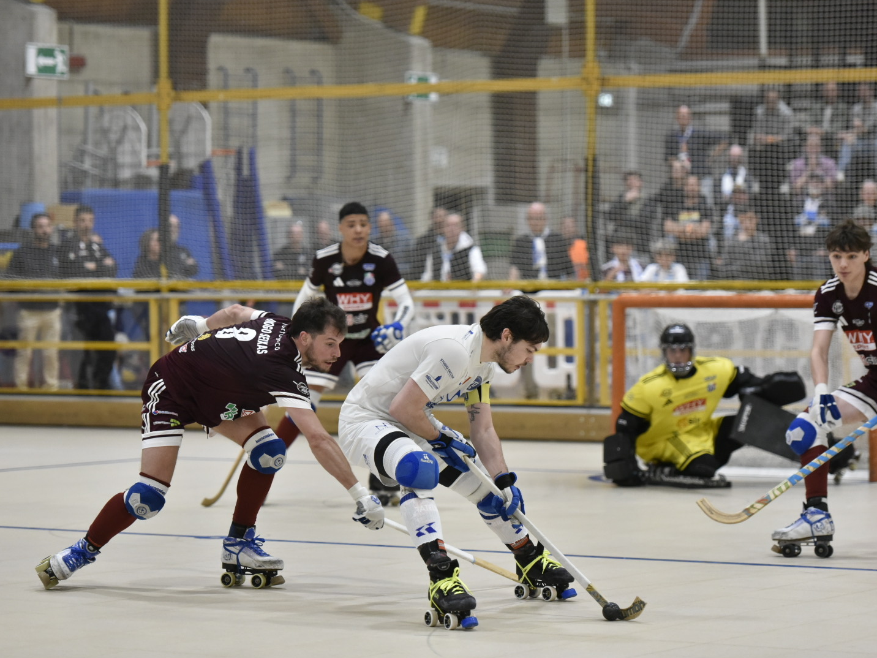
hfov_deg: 14.5
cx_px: 446
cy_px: 329
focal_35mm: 136
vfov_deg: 10.9
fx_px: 3446
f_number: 2.8
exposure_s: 1/800
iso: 4000
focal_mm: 125
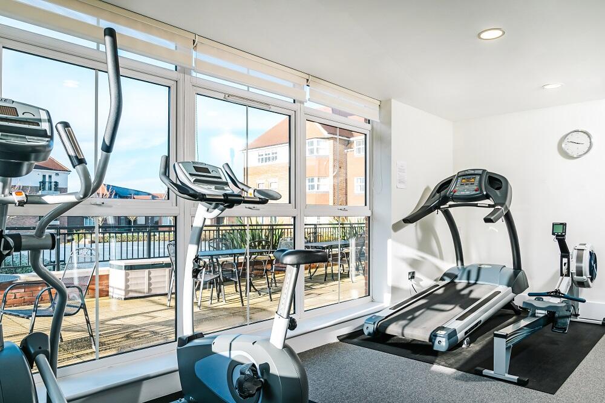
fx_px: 403
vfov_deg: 53.1
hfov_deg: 73.8
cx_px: 302
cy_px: 202
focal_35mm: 24
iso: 800
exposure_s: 1/200
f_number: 8
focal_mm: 24
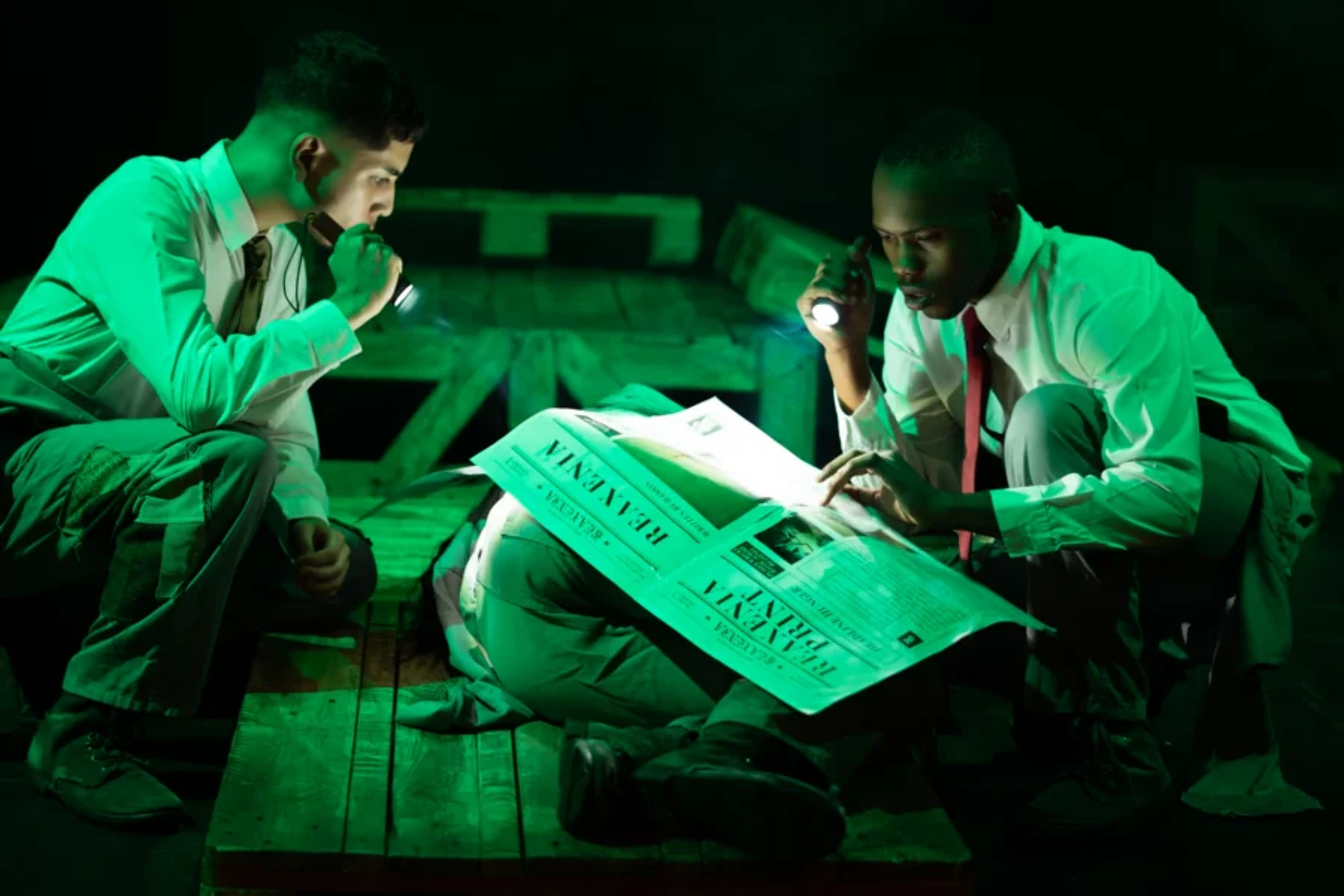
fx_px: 2800
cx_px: 672
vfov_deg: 18.2
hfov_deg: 27.0
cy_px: 448
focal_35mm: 75
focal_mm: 50
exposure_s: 1/8
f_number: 1.8
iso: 640
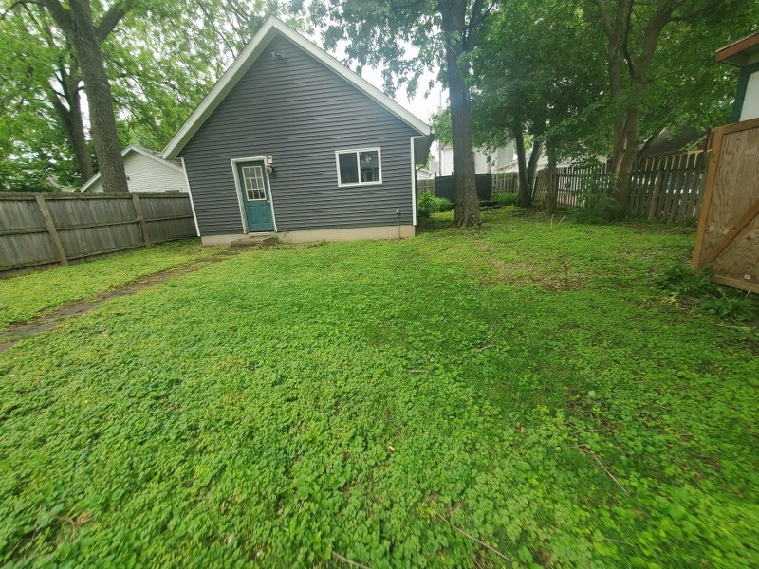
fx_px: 285
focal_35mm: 13
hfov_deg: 106.2
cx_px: 380
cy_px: 284
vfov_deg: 89.9
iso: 50
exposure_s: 1/152
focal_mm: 1.8
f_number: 2.2
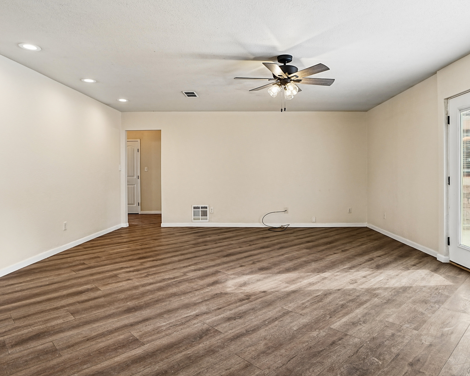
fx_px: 292
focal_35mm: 21
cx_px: 293
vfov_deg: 65.5
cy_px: 174
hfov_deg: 76.3
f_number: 4.5
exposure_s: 1/50
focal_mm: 14
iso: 320
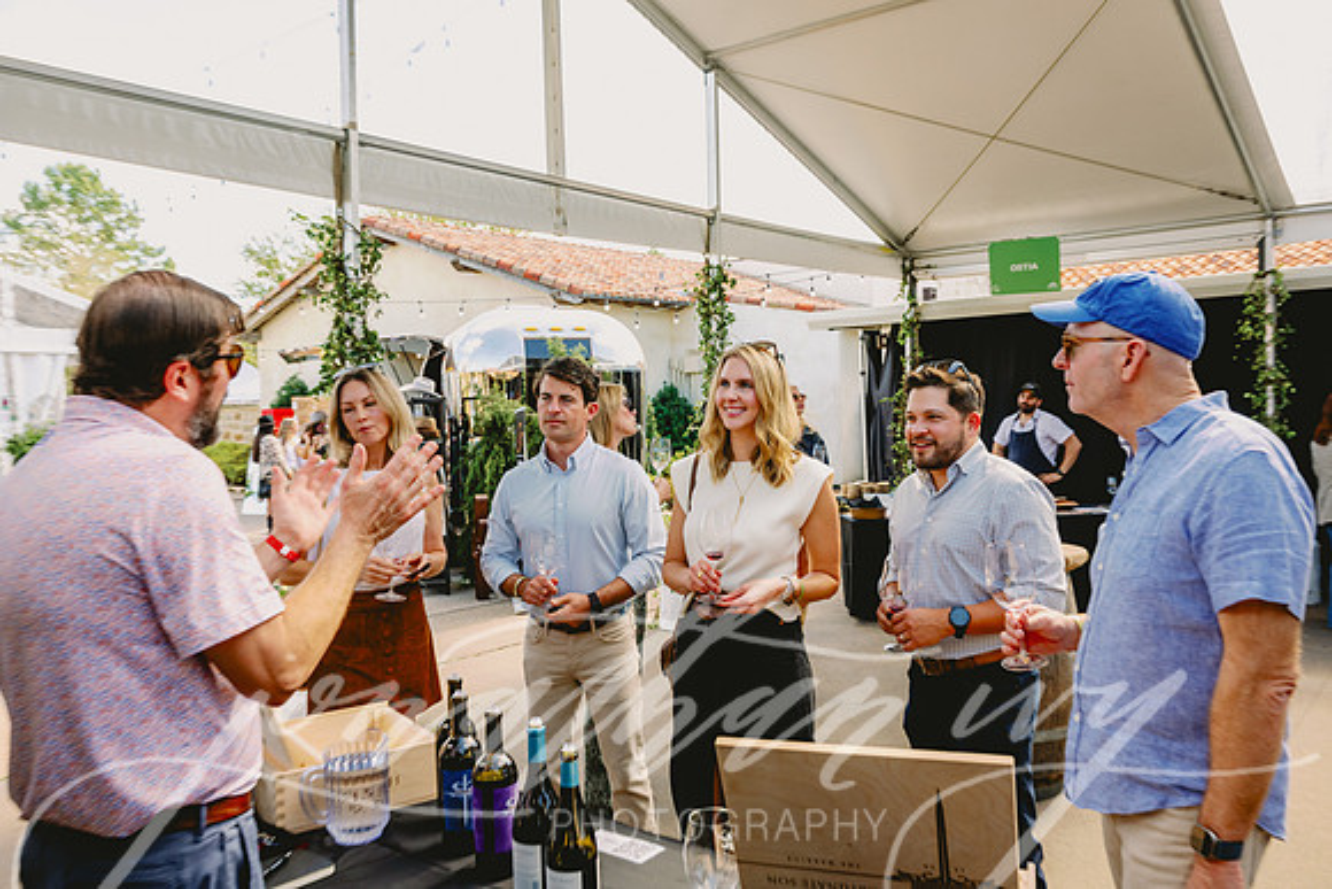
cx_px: 666
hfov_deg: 65.5
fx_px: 1036
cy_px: 444
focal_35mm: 28
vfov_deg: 46.4
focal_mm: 28
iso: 400
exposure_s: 1/125
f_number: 7.1
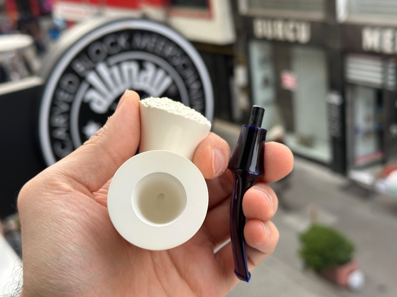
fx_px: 550
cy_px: 148
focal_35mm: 48
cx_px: 198
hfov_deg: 39.7
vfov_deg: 30.3
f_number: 1.78
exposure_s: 1/627
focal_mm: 6.86
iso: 64
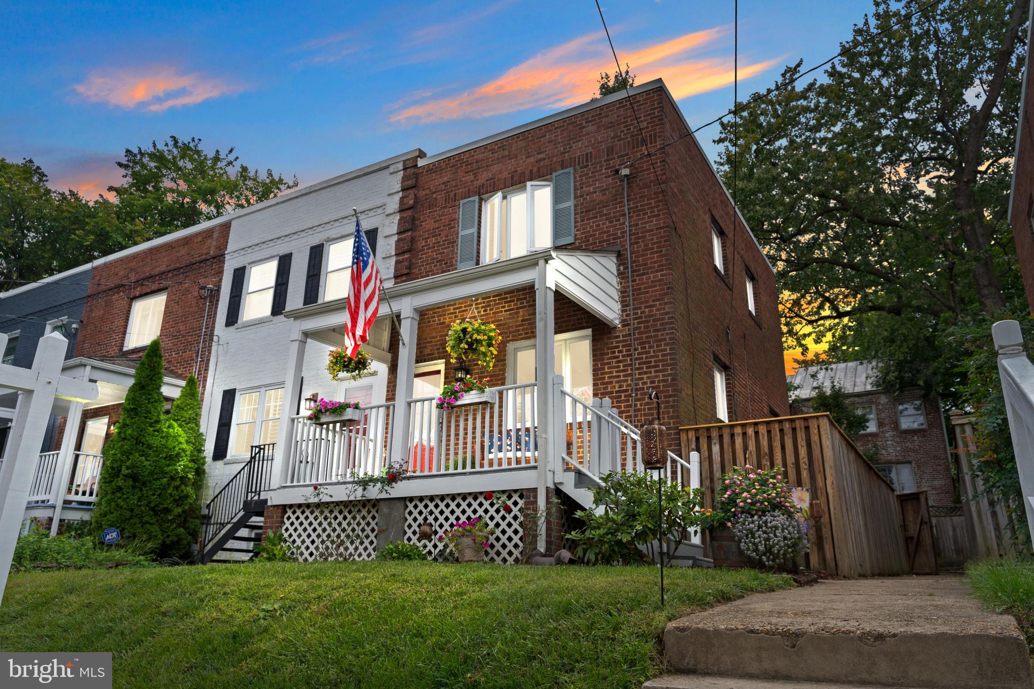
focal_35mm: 25
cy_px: 344
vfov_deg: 51.3
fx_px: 718
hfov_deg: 71.5
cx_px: 517
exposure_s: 1/125
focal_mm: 25
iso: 320
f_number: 8
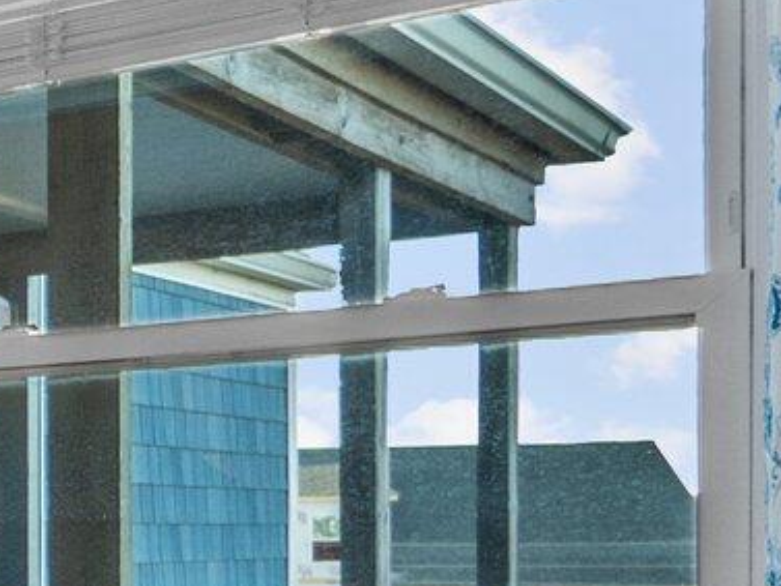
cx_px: -1059
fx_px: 1715
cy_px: 584
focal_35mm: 76
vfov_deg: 18.9
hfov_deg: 15.3
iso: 400
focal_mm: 7
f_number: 4
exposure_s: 1/20
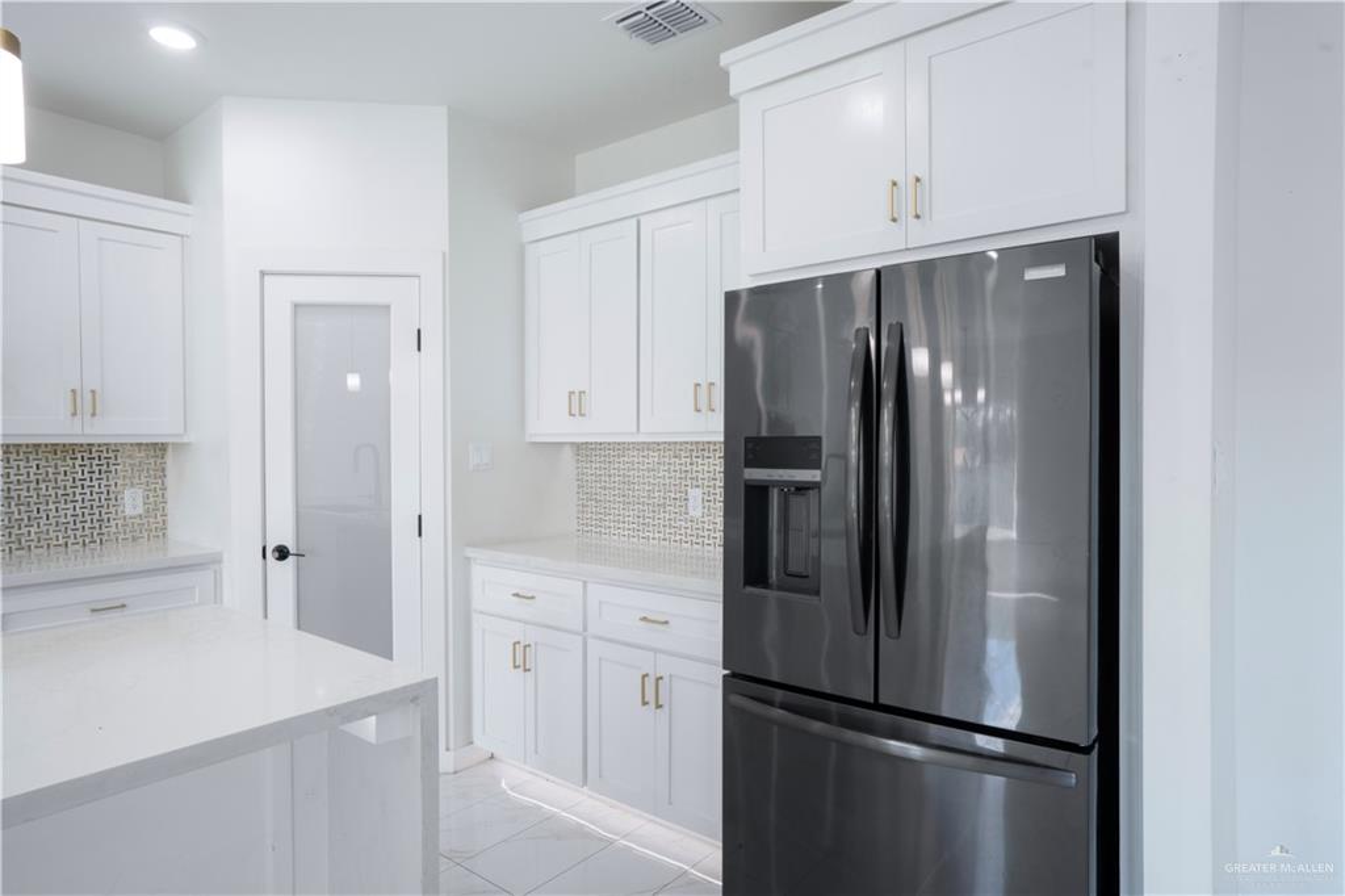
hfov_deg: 84.0
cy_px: 448
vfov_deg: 61.9
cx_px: 672
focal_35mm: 20
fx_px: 747
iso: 250
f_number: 9
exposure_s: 1/10
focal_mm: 20
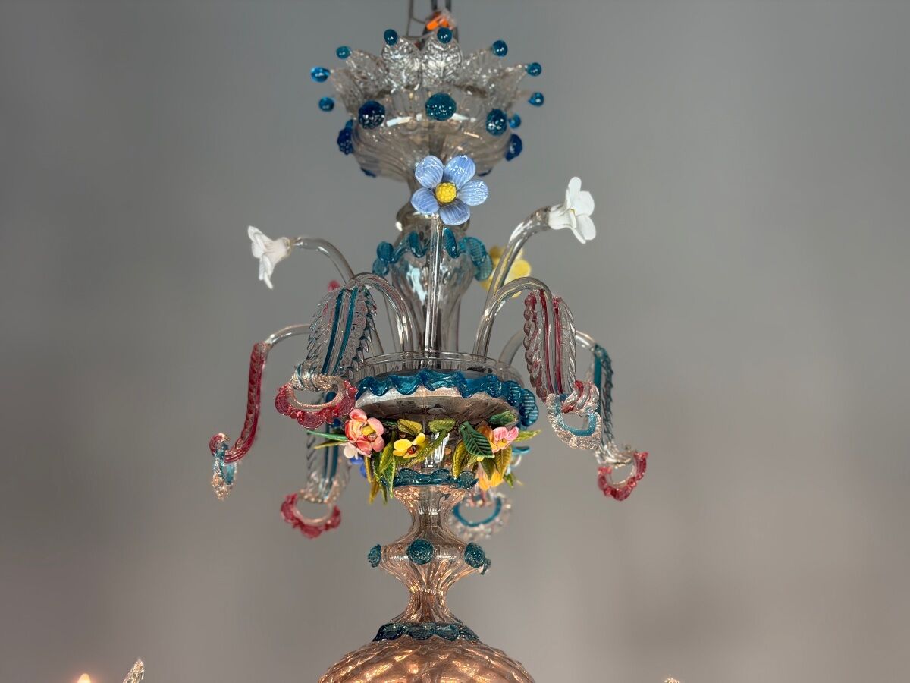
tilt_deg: +17.3
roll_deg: -0.3
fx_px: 1262
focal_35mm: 48
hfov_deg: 39.7
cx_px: 455
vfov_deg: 30.3
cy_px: 342
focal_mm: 6.76
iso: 100
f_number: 1.78
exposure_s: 1/50
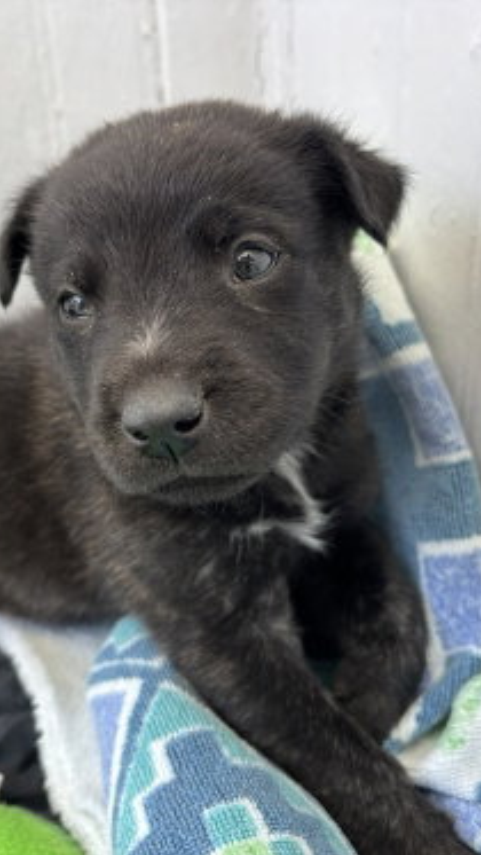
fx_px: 861
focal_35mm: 38
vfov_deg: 52.8
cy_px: 428
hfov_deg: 31.1
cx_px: 181
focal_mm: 5.96
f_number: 1.6
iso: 64
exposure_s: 1/121
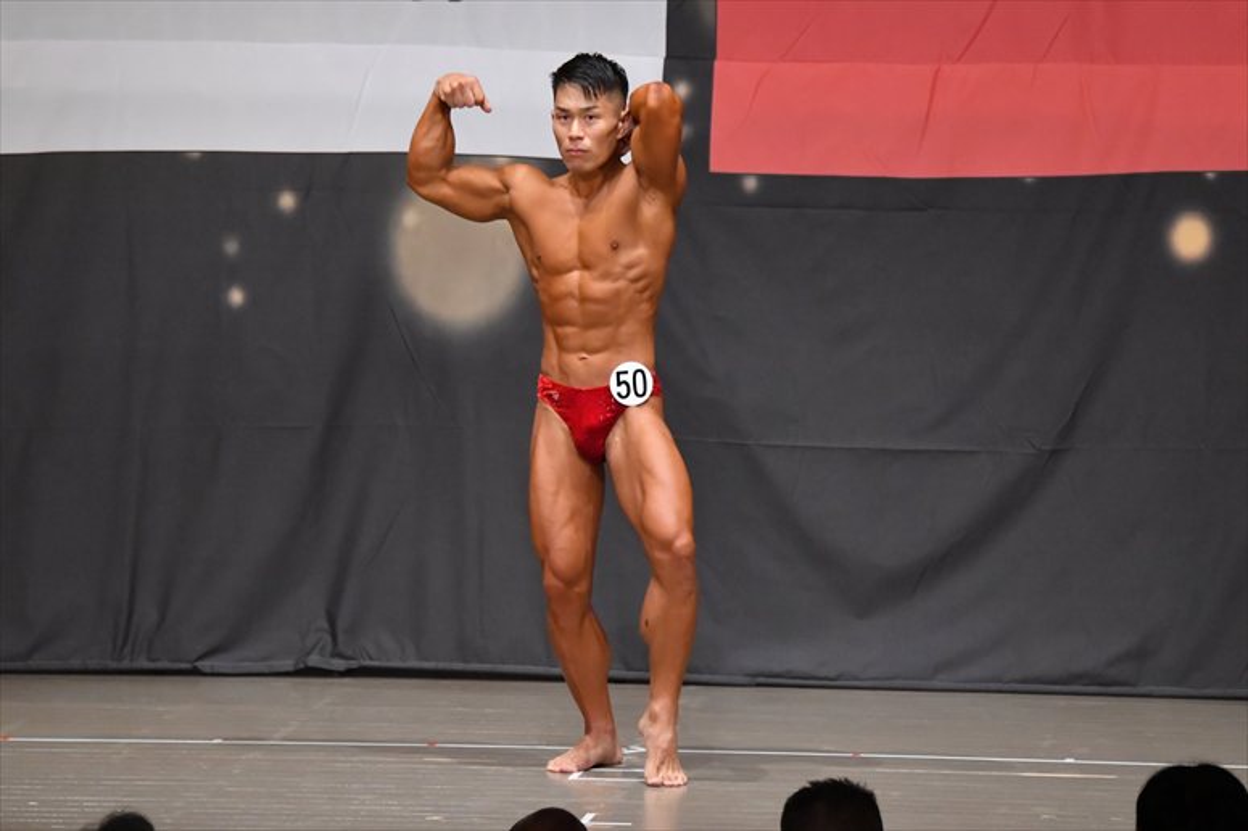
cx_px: 624
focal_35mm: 225
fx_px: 7796
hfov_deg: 9.2
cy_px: 416
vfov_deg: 6.1
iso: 6400
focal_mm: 150
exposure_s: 1/400
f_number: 5.6
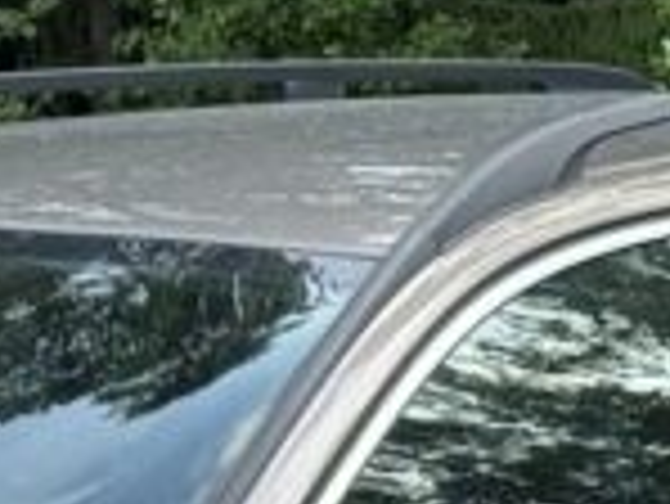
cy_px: 1017
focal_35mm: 329
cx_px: -108
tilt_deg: -9.0
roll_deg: -0.2
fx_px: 6373
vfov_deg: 4.5
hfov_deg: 6.0
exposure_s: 1/913
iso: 64
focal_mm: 6.76
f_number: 1.78
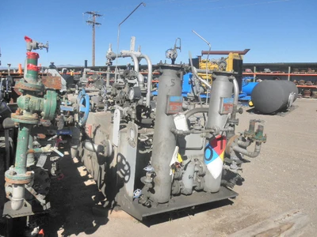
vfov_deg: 49.7
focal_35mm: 28
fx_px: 256
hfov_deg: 63.4
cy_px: 118
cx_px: 158
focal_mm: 5
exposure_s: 1/160
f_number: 8.5
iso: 64
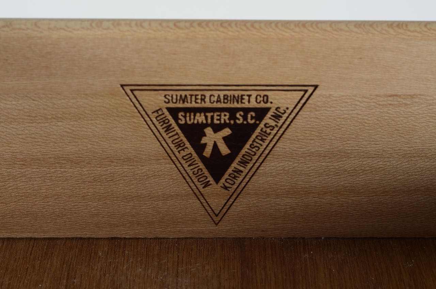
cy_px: 144
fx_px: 907
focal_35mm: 75
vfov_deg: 18.1
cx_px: 218
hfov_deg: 27.0
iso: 100
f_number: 5.6
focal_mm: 50
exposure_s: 1/125
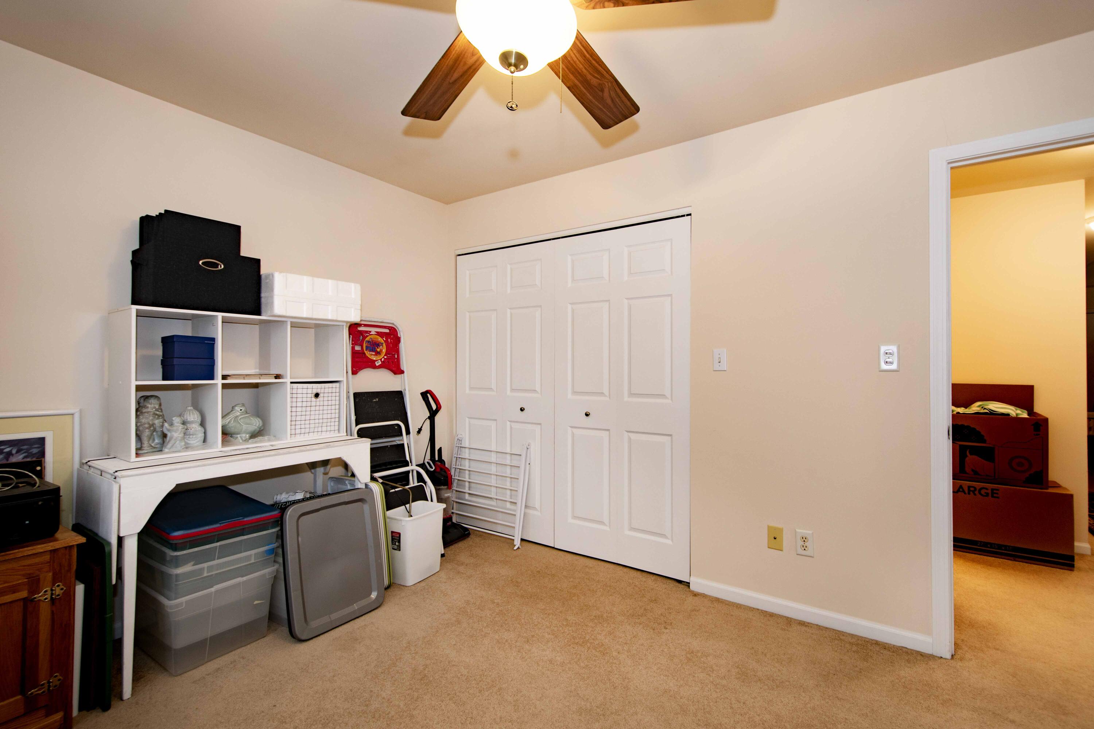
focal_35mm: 15
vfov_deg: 77.3
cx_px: 547
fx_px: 456
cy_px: 364
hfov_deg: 100.4
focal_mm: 10
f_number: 3.5
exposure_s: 1/15
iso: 100
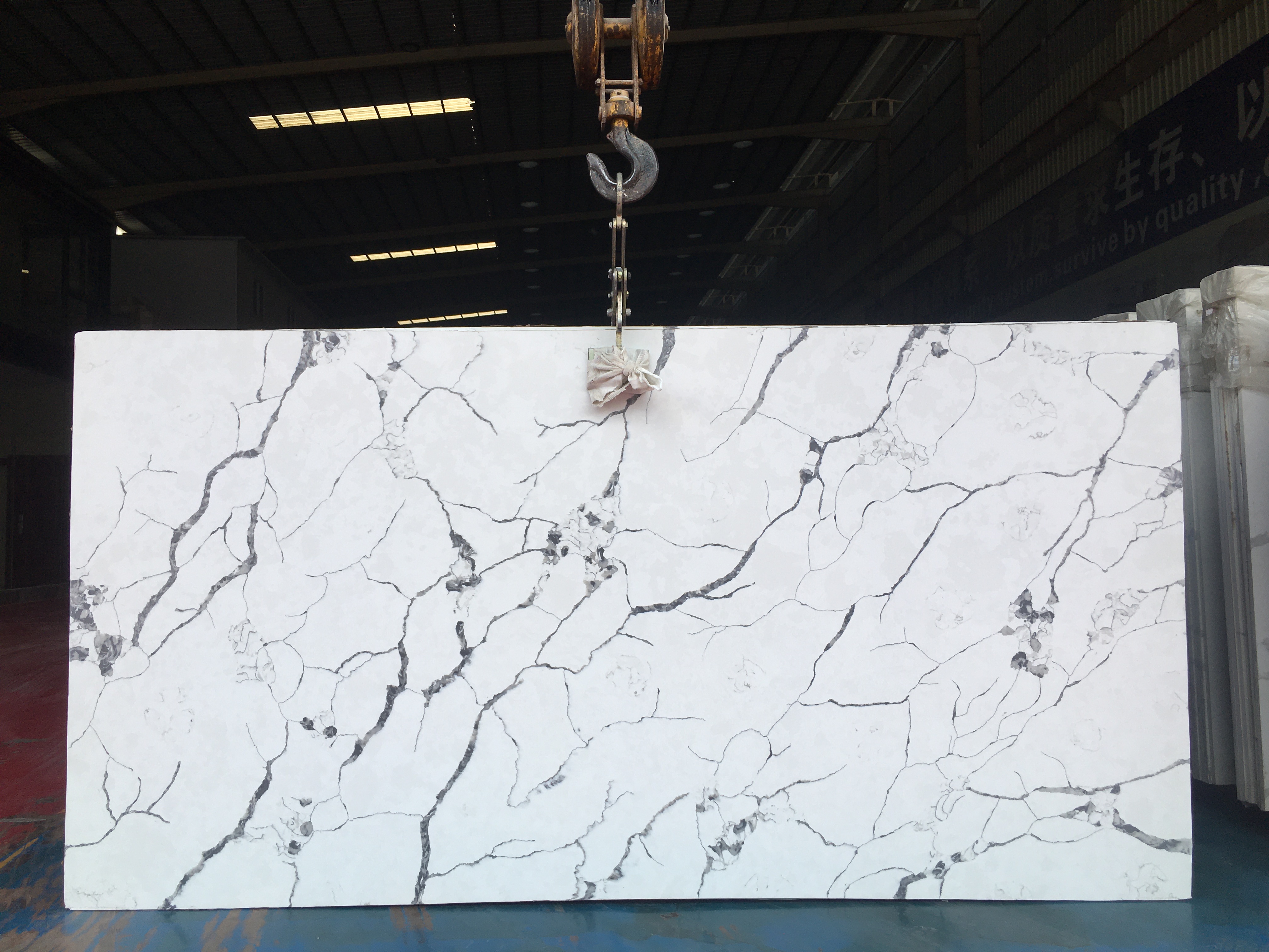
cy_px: 476
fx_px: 1063
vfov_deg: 48.2
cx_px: 634
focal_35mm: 29
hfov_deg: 61.7
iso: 25
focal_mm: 4.15
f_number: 2.2
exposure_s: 1/345
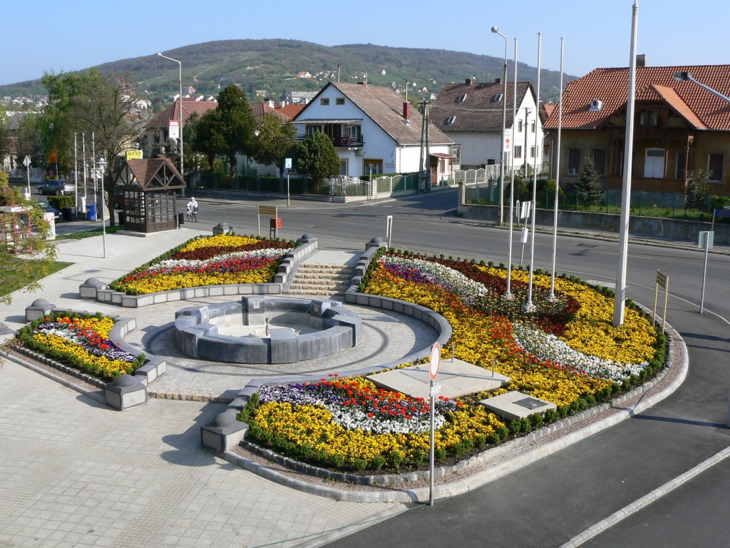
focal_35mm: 36
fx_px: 759
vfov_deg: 39.7
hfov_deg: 51.4
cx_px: 365
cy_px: 274
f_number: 5.6
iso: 80
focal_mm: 6
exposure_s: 1/250
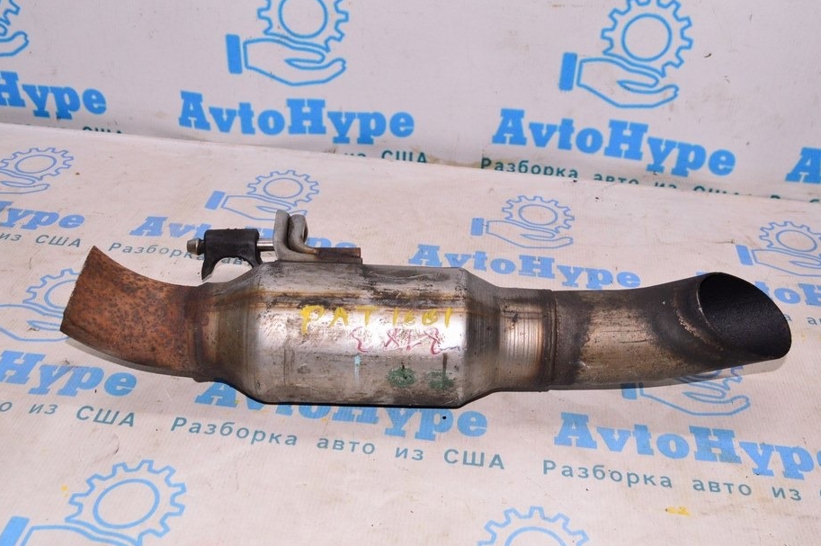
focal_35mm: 37
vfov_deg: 35.9
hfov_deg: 51.9
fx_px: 843
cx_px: 443
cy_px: 278
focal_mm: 22
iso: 1600
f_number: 8
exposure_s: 1/200
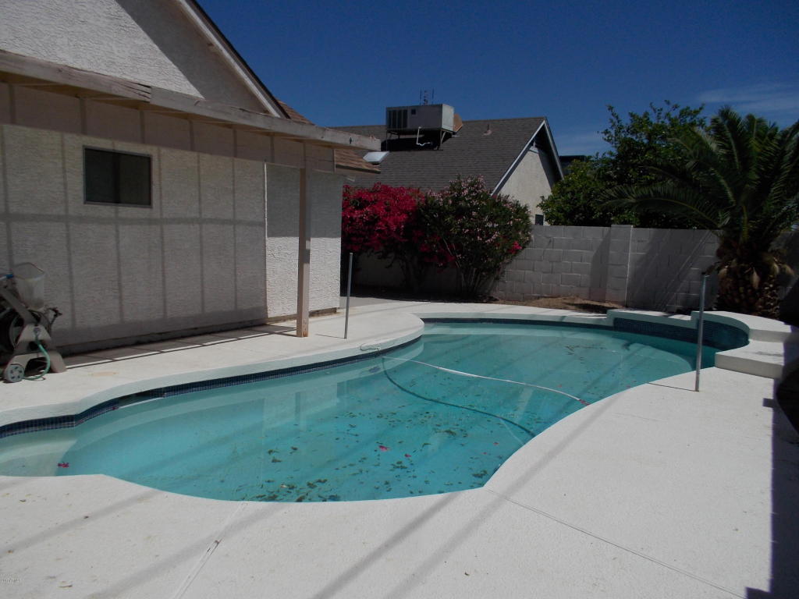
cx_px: 400
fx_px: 669
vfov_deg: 48.2
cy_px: 300
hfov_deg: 61.7
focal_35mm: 29
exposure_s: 1/400
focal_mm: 4.1
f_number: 9.3
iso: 80
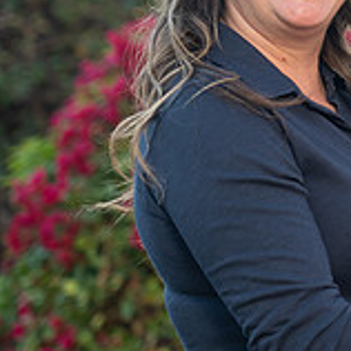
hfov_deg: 6.3
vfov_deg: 6.4
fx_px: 3120
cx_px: 549
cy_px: 8
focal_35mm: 272
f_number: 4
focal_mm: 87
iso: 160
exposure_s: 1/200
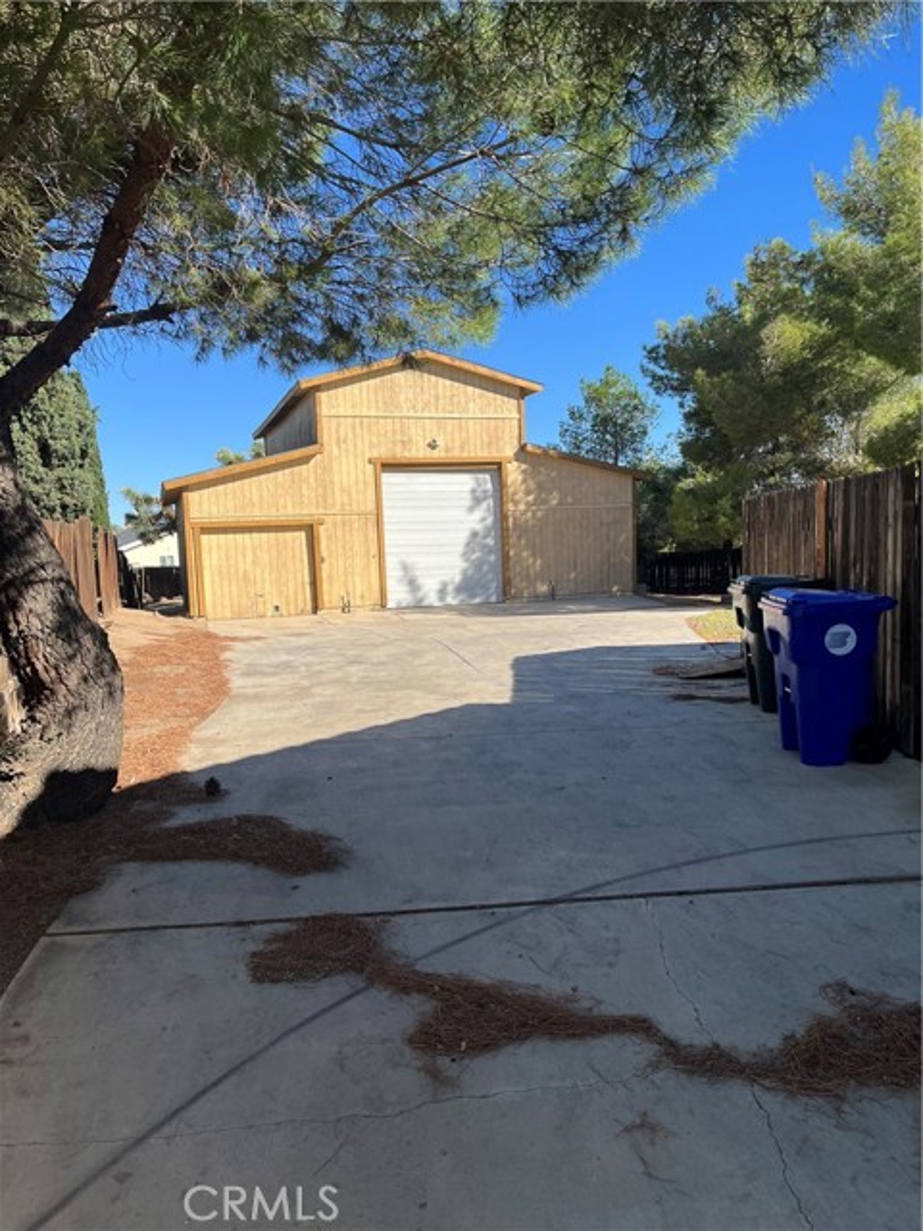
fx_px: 924
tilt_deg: -4.0
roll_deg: +2.0
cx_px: 462
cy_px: 616
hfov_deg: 53.1
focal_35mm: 26
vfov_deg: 67.3
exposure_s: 1/2571
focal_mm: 5.1
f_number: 1.6
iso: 50
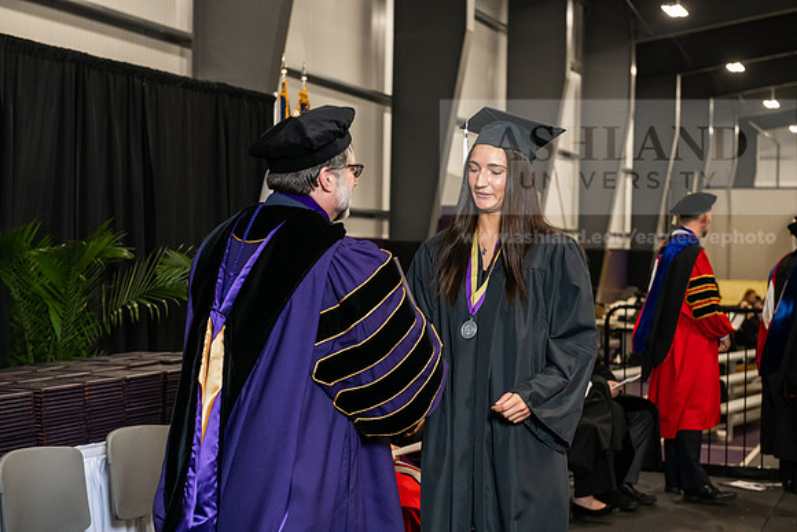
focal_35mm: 66
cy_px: 266
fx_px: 1461
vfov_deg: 20.6
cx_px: 398
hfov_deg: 30.5
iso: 2500
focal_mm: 66
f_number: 5
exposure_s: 1/200
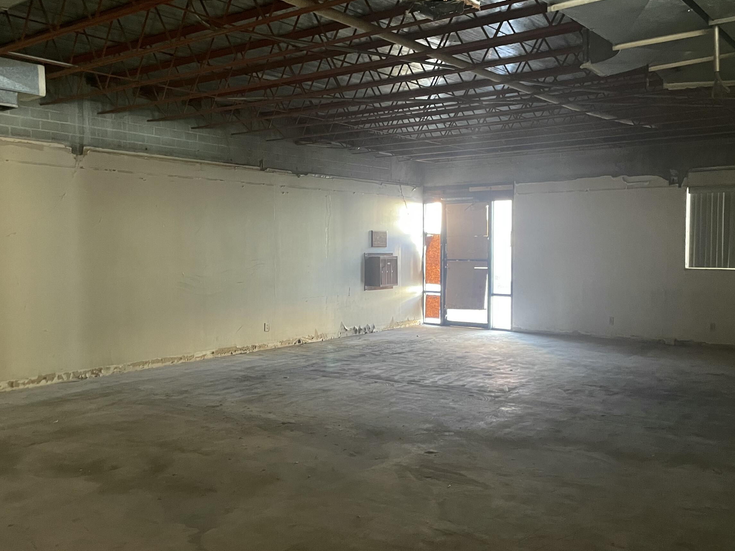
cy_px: 290
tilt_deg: -4.5
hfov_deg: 53.9
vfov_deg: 41.8
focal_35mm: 34
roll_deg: +0.1
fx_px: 722
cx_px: 389
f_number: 1.6
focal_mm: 4.2
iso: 640
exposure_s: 1/31
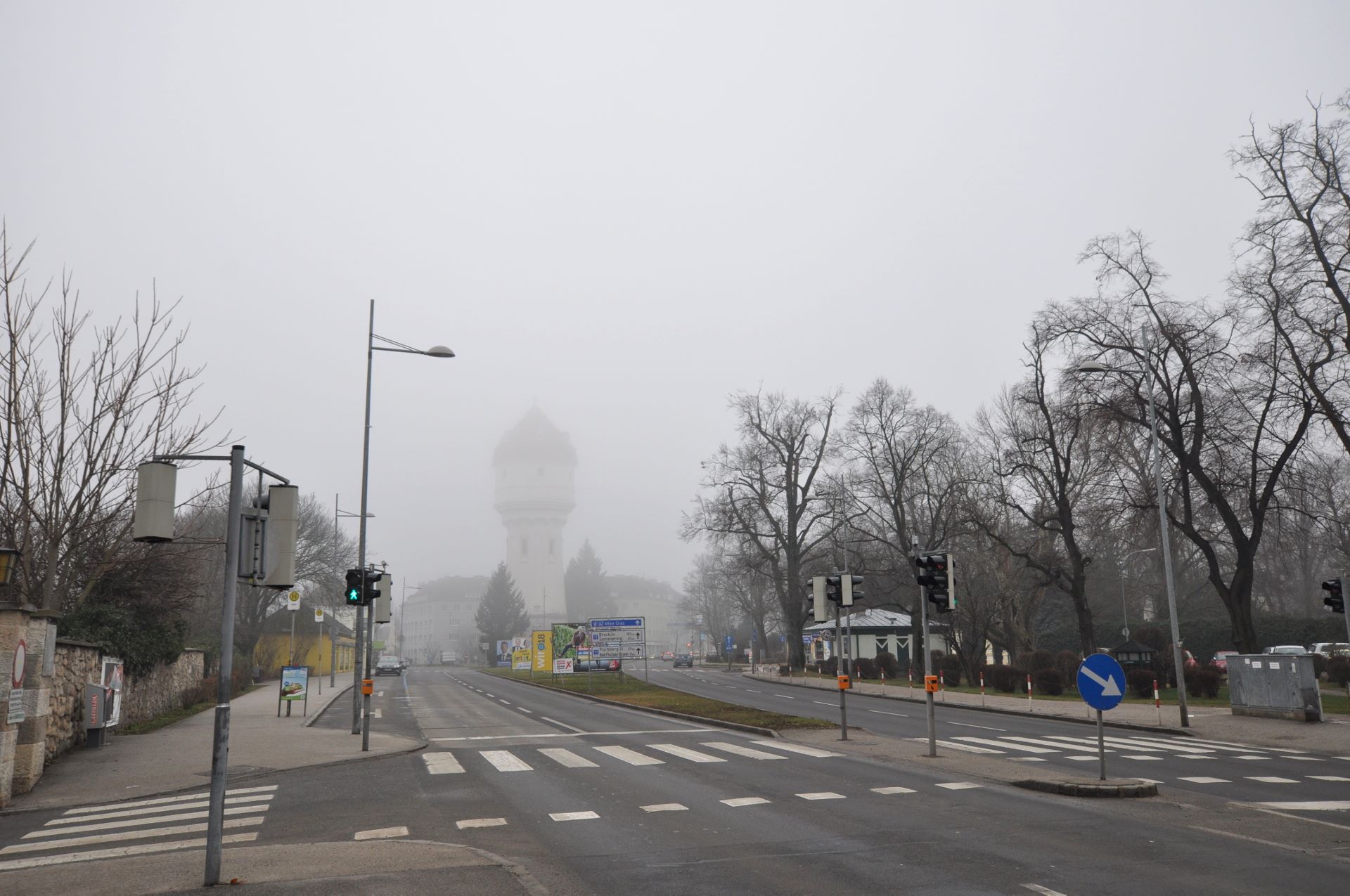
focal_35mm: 30
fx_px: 1124
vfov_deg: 43.5
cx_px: 675
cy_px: 448
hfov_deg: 62.0
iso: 400
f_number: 8
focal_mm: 20
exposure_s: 1/250
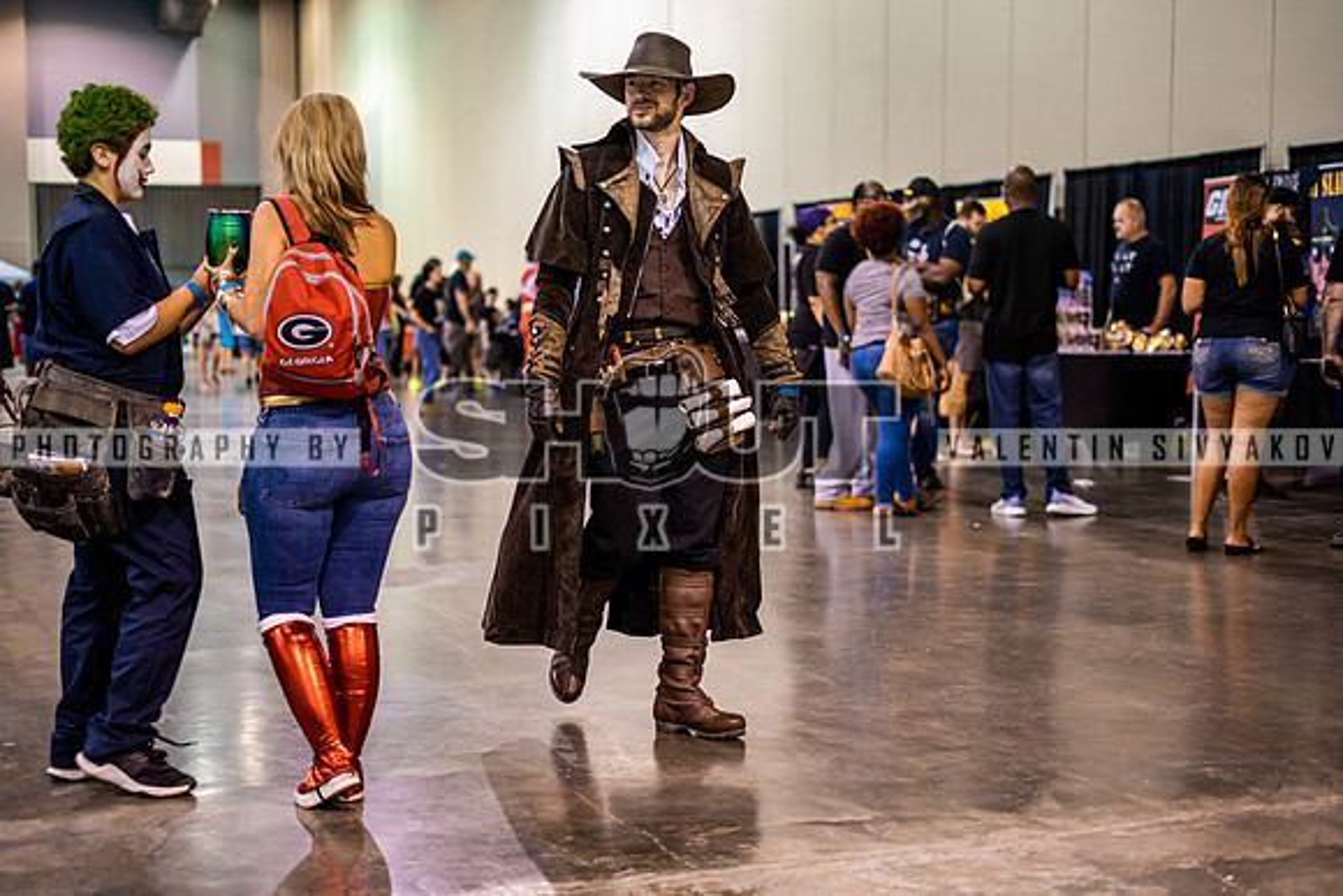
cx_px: 677
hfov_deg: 39.0
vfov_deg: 26.6
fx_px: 1894
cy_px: 448
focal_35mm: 51
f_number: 1.8
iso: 1000
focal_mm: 50
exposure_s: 1/250
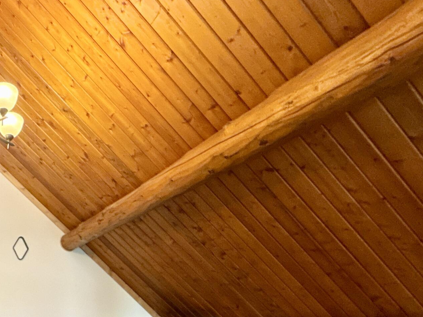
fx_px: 403
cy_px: 343
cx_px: 11
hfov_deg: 47.1
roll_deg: -1.0
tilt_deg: -1.2
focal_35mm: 33
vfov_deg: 36.7
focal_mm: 2.22
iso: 500
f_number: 2.2
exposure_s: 1/60
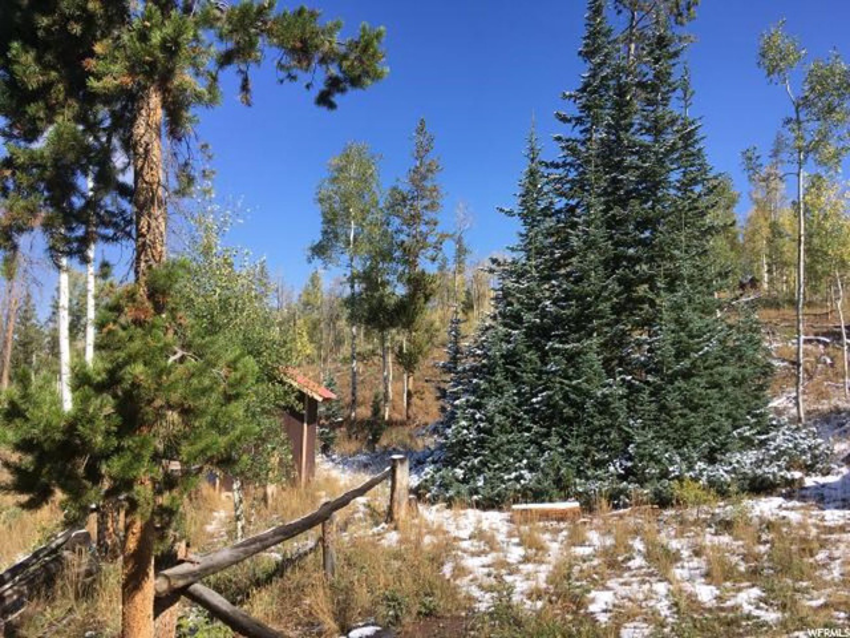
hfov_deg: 61.7
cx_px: 425
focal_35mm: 29
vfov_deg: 48.2
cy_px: 319
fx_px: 712
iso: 25
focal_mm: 4.15
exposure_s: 1/1083
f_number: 2.2
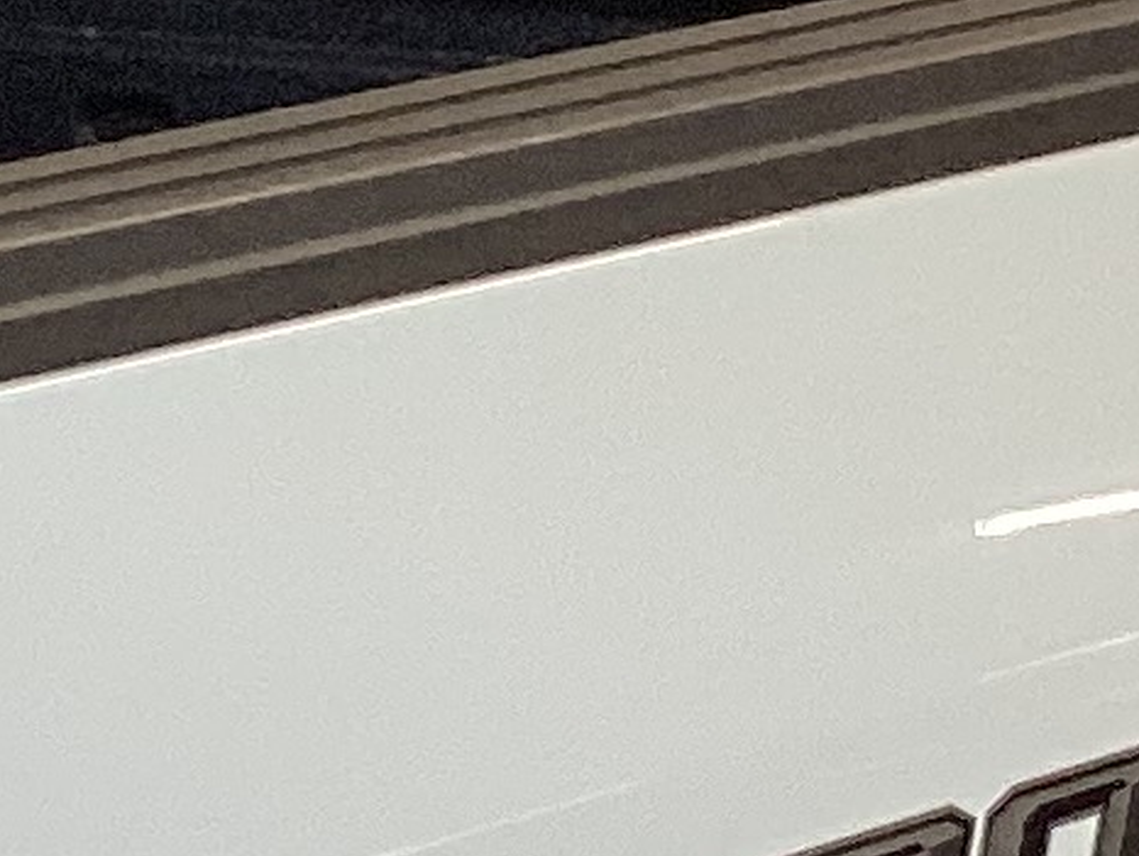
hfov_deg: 9.1
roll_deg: +2.5
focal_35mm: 217
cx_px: 543
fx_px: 7144
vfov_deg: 6.8
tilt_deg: -16.5
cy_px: 895
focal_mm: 3.3
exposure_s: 1/100
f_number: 2.4
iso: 80
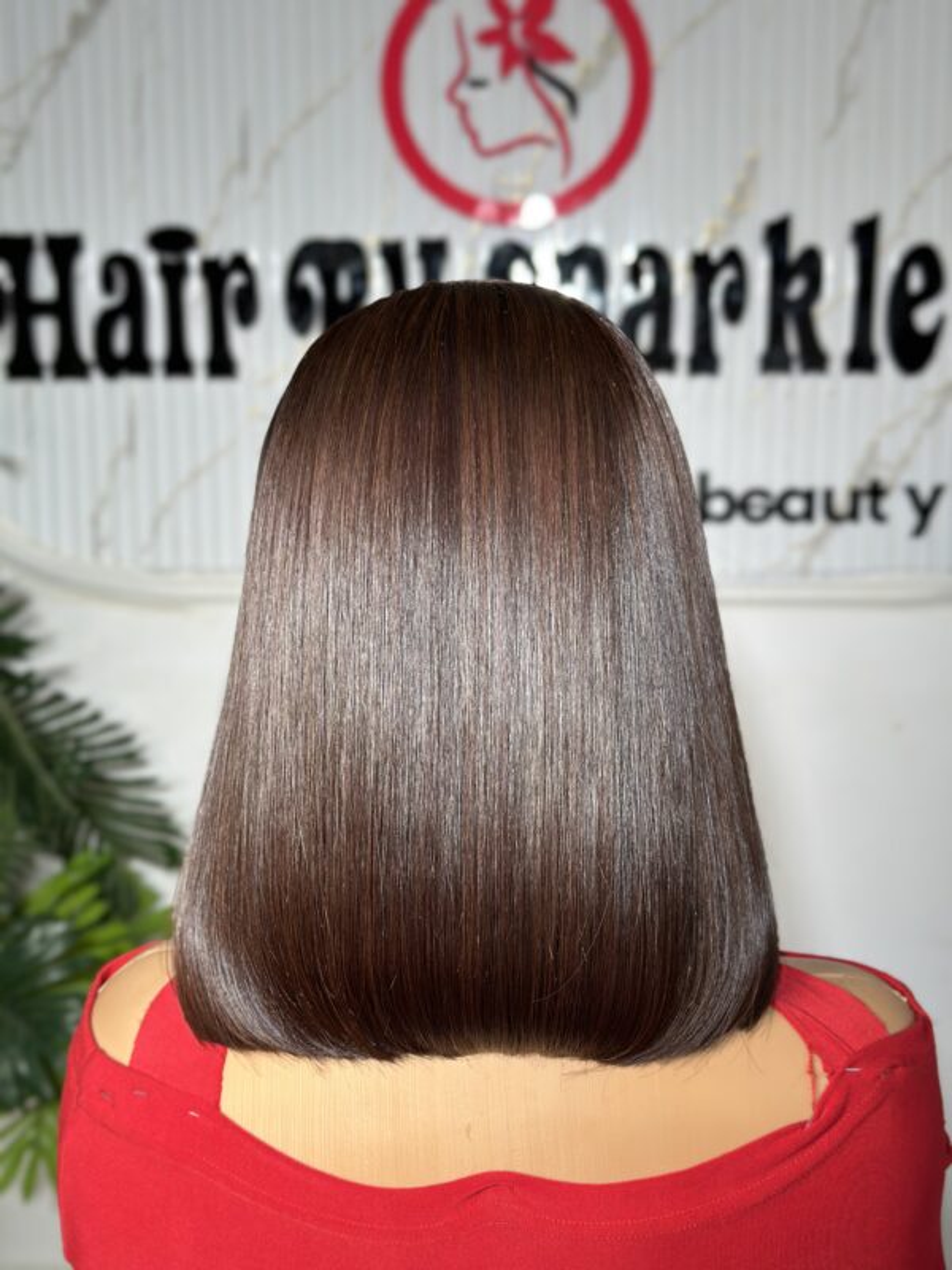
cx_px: 476
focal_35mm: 48
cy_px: 635
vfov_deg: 39.7
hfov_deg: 30.3
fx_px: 1760
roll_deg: -0.5
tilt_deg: -7.8
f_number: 1.78
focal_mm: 6.86
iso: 80
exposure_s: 1/202
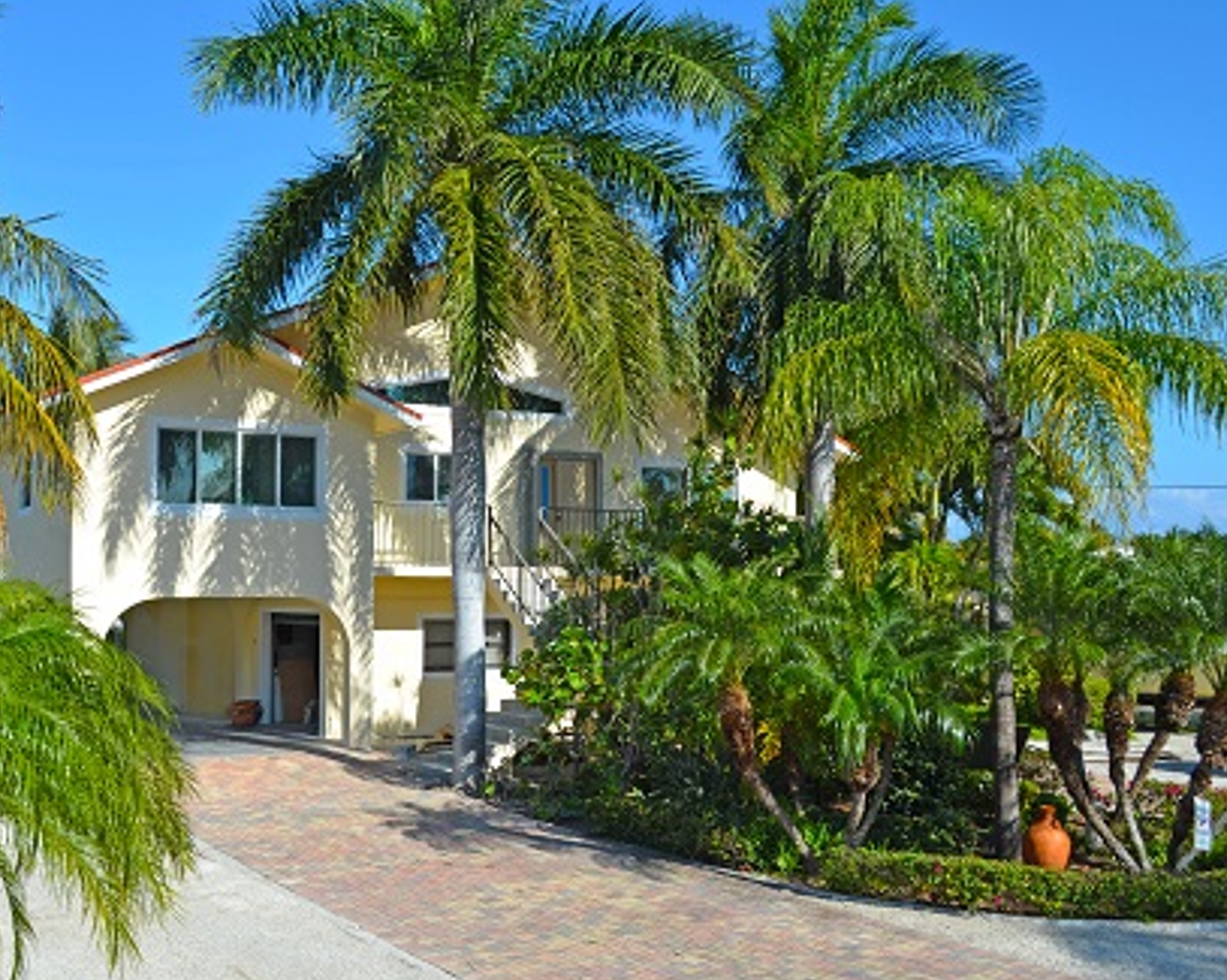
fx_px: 1379
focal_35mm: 38
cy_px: 496
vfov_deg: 39.1
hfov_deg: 47.7
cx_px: 494
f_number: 8
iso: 100
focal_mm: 22
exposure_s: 1/250
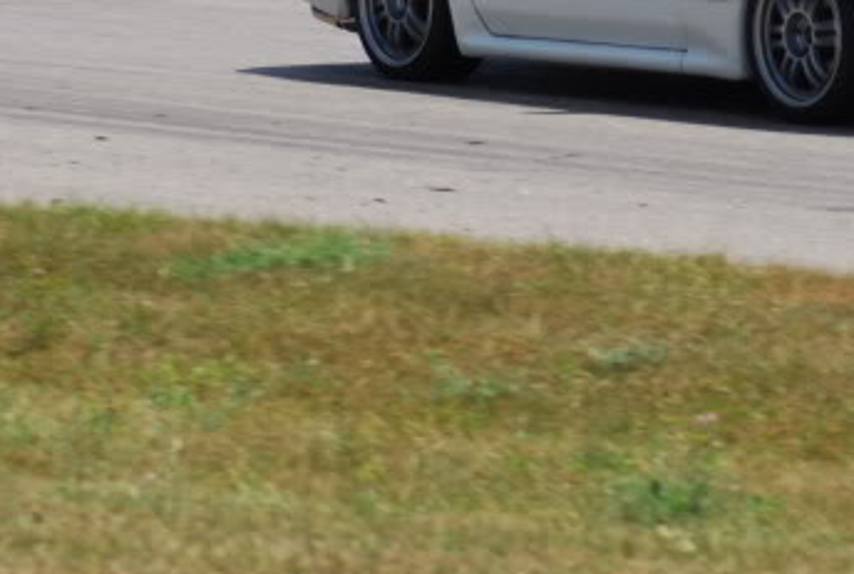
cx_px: 905
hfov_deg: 6.6
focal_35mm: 312
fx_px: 7417
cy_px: -128
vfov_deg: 4.4
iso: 100
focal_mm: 70
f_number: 5.6
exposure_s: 1/500
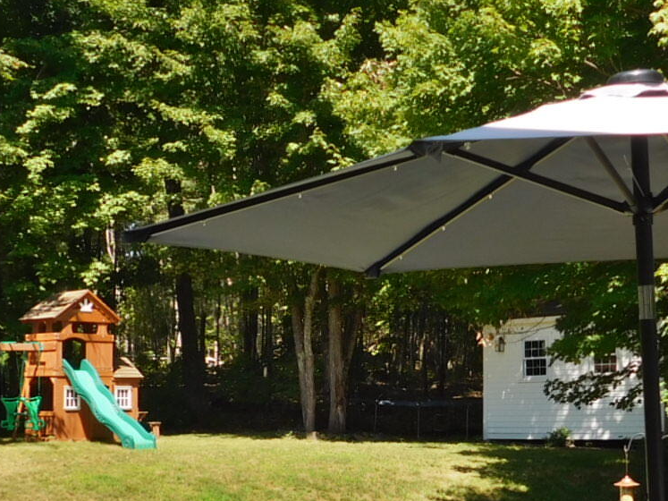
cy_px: 401
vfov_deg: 19.9
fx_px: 1408
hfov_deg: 26.7
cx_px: 346
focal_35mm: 73
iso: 125
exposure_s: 1/640
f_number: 3
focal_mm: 4.1
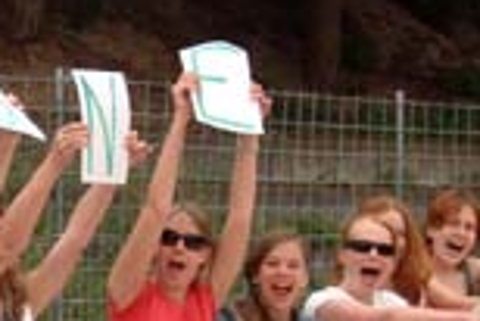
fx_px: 2576
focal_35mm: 193
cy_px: 307
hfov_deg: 10.6
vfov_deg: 7.1
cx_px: -3
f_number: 8
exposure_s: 1/250
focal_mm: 36
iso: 200
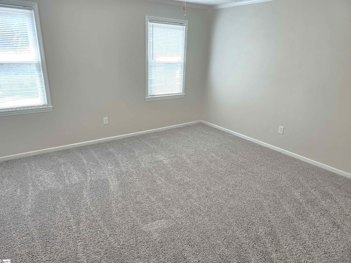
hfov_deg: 73.9
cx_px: 176
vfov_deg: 58.9
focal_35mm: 23
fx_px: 233
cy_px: 132
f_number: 1.7
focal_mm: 6.3
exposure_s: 1/120
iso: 100
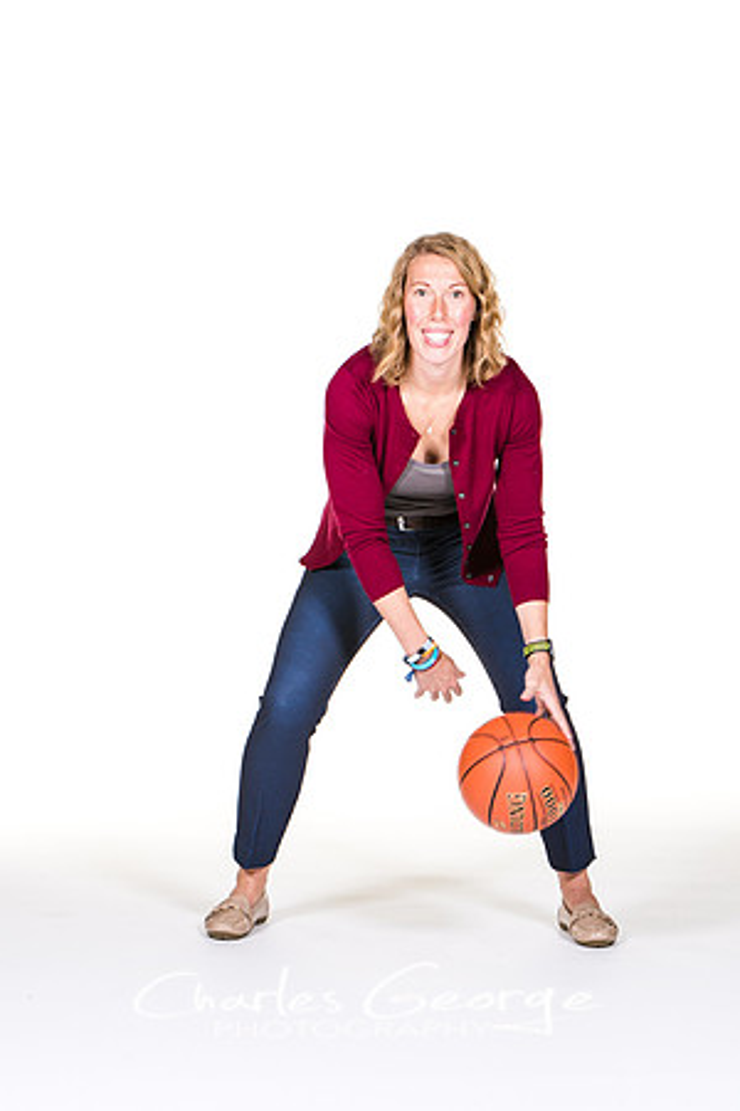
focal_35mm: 138
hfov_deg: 9.9
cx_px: 370
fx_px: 4255
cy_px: 556
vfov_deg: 14.9
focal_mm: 92
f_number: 6.3
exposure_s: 1/160
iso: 200
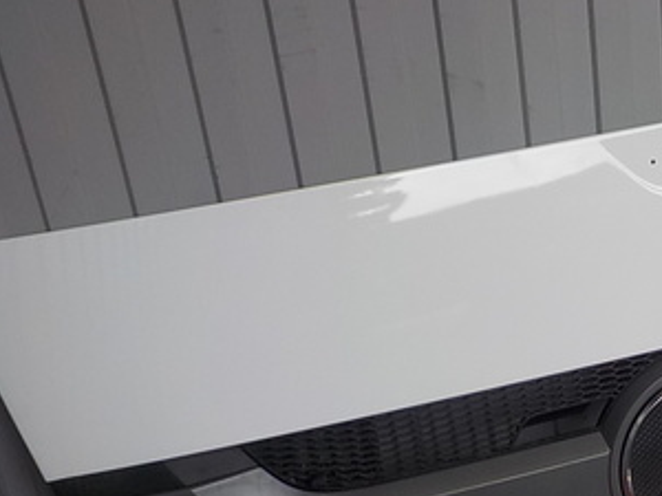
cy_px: 317
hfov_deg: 29.0
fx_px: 1224
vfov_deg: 22.9
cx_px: 598
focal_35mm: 64
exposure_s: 1/100
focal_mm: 4.1
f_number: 3.3
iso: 125
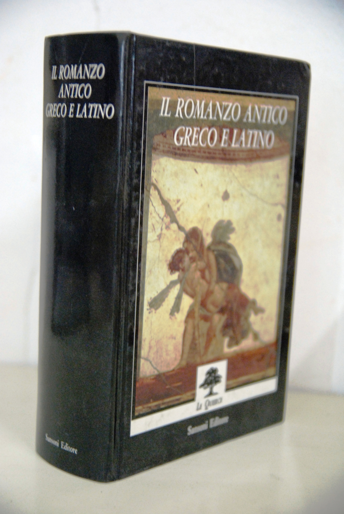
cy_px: 257
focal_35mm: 54
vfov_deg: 36.8
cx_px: 172
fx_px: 772
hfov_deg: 25.1
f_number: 2.8
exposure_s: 1/50
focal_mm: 36
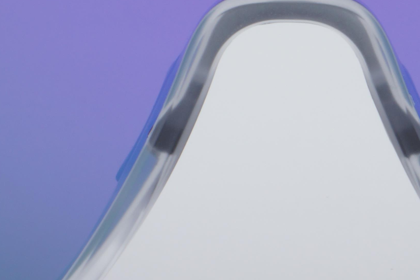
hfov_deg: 6.8
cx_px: 279
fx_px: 3533
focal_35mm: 303
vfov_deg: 4.5
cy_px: 96
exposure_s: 1/4
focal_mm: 55
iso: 100
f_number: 32
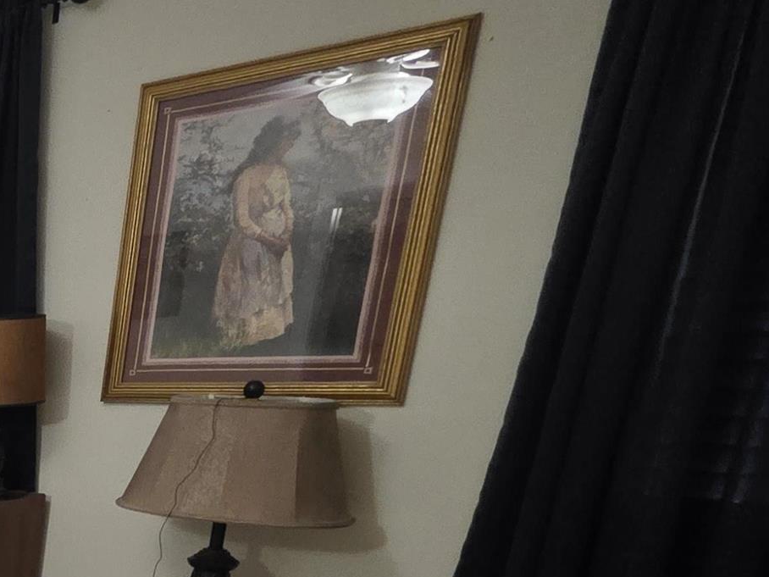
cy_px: 657
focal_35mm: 44
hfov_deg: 25.5
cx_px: -490
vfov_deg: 29.2
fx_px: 977
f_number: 1.9
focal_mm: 2.2
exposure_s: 1/60
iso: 1000
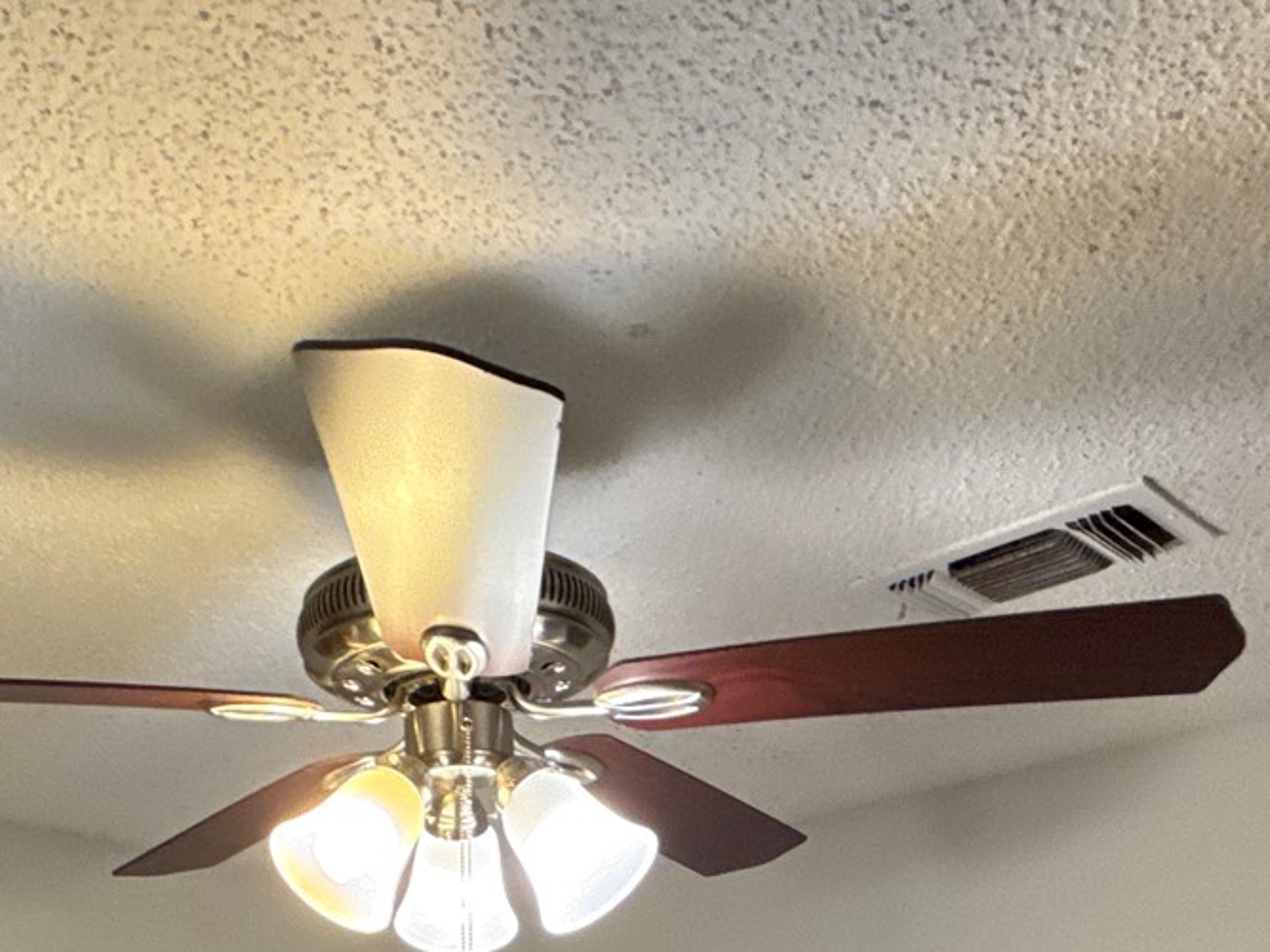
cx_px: 505
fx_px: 1577
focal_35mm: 43
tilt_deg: +3.2
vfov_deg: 27.3
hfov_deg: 43.6
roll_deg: +1.3
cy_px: 1278
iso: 200
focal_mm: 2.22
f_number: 2.2
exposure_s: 1/60
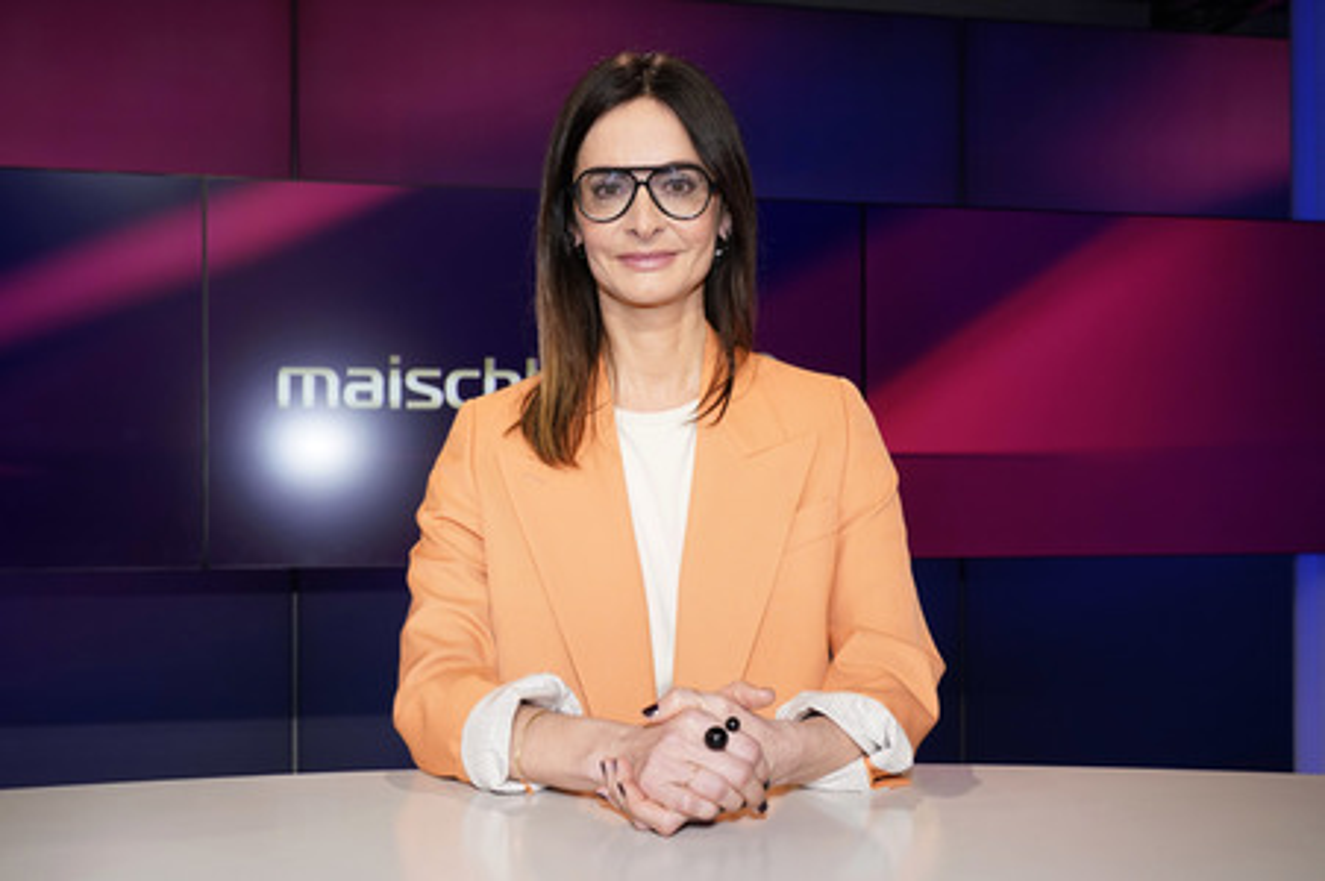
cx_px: 662
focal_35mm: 33
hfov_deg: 57.3
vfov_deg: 39.9
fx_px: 1214
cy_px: 440
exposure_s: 1/125
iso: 1600
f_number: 5
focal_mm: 33
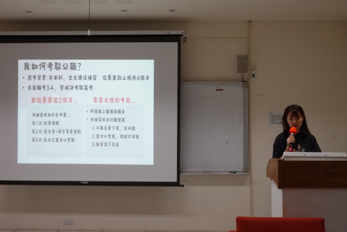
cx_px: 174
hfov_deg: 41.1
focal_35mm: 48
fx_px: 463
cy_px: 116
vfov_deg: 28.1
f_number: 4
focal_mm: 17.88
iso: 250
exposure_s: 1/50
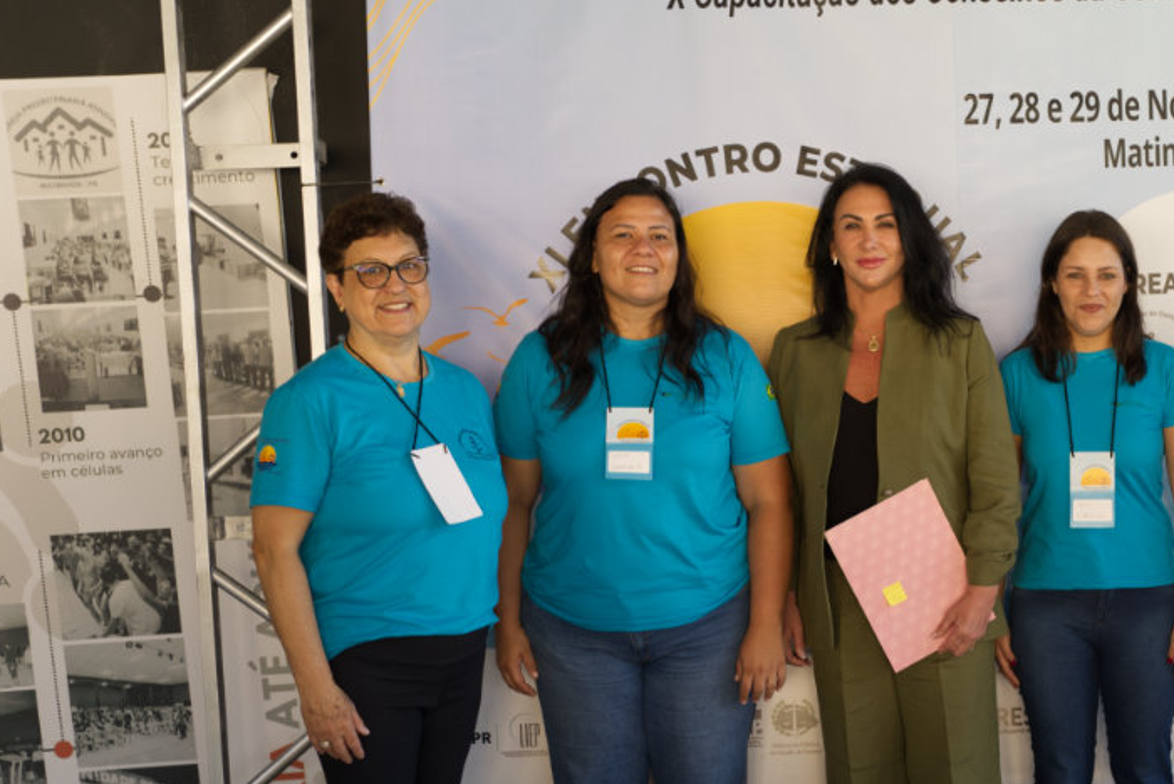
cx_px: 934
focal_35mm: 60
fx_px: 1957
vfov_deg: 22.4
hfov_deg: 32.5
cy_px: 577
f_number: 4
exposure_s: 1/100
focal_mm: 35
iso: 250
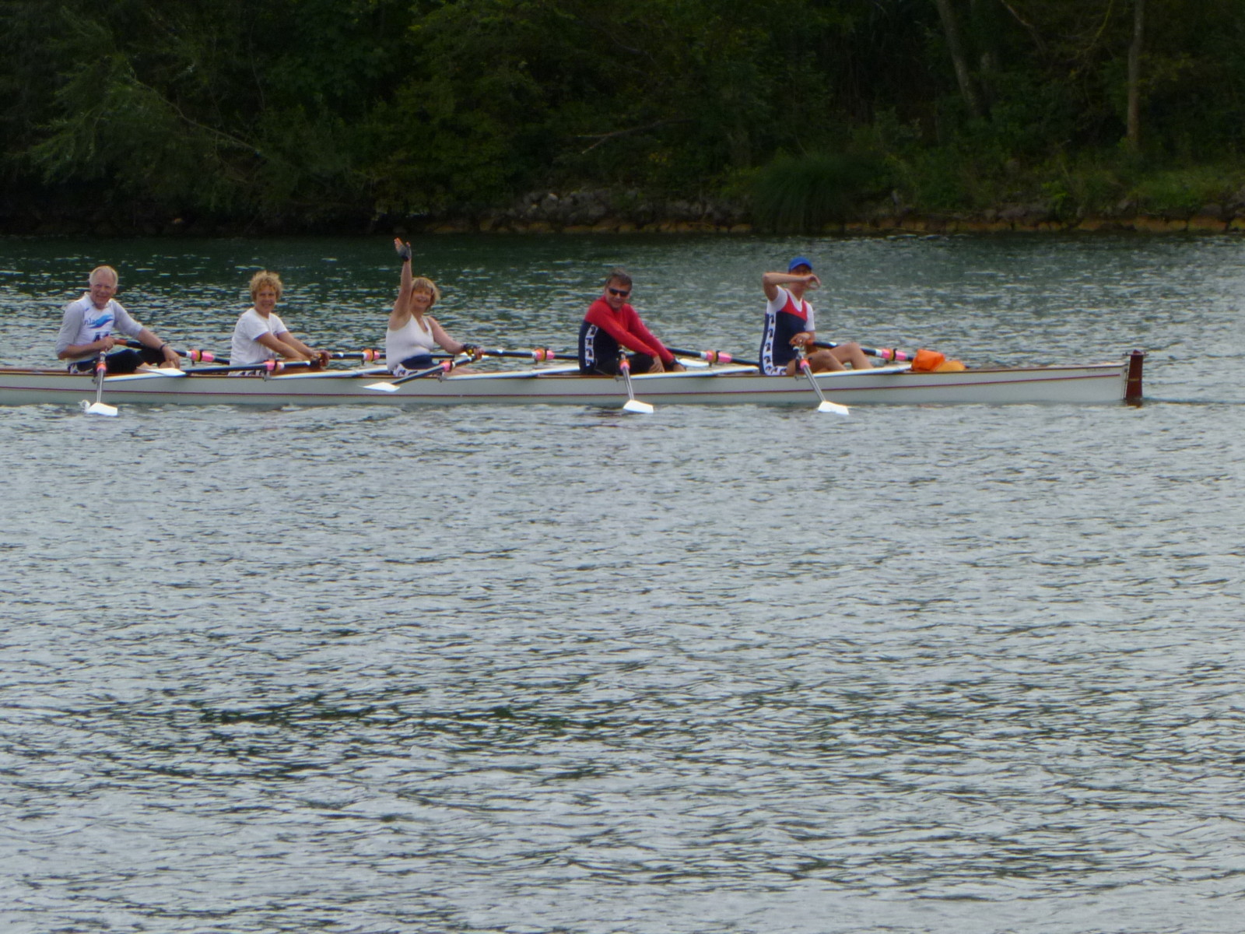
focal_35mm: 323
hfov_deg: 6.1
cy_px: 467
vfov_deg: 4.6
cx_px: 622
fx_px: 11617
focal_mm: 40
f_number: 5.9
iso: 160
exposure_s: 1/400
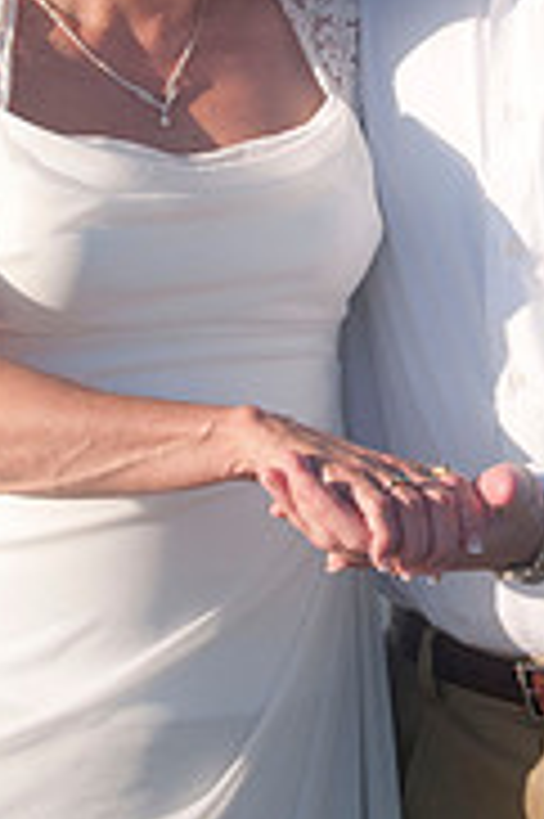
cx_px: 429
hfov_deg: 8.0
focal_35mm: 171
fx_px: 3883
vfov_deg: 12.0
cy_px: 162
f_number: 11
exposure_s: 1/250
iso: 100
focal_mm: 46
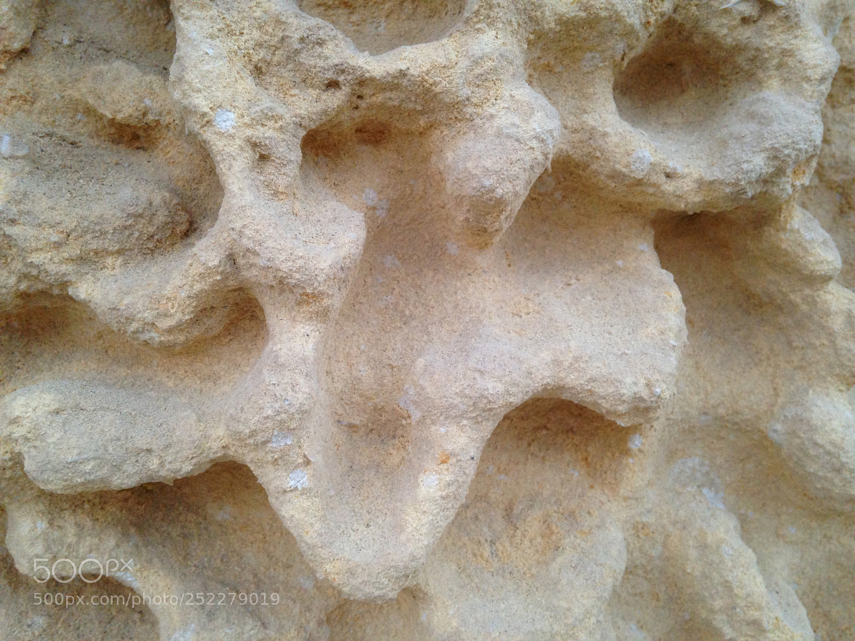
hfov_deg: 55.4
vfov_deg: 42.9
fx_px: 815
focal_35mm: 33
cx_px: 428
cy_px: 320
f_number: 2.4
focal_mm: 4.13
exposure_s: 1/20
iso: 200
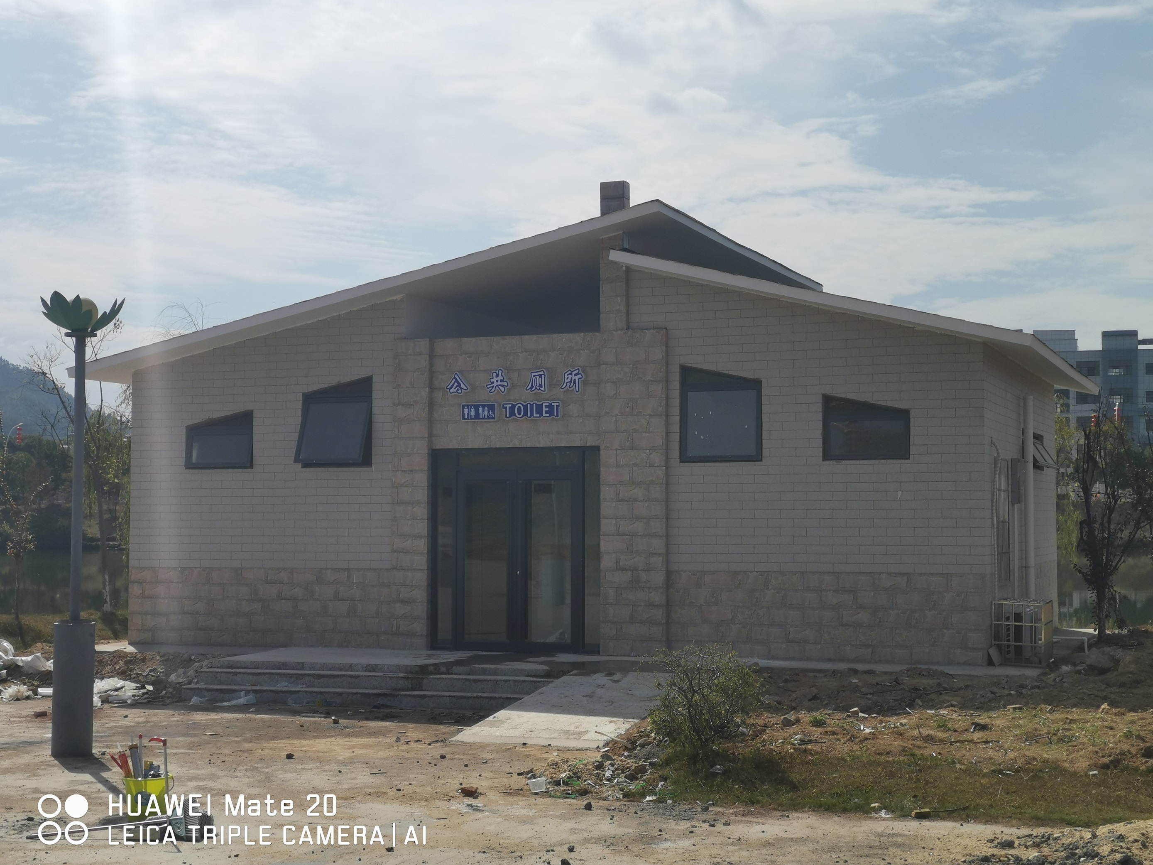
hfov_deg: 35.5
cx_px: 576
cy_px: 432
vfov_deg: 27.0
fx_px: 1799
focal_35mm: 54
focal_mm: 3.95
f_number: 2.4
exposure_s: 1/3145
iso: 50
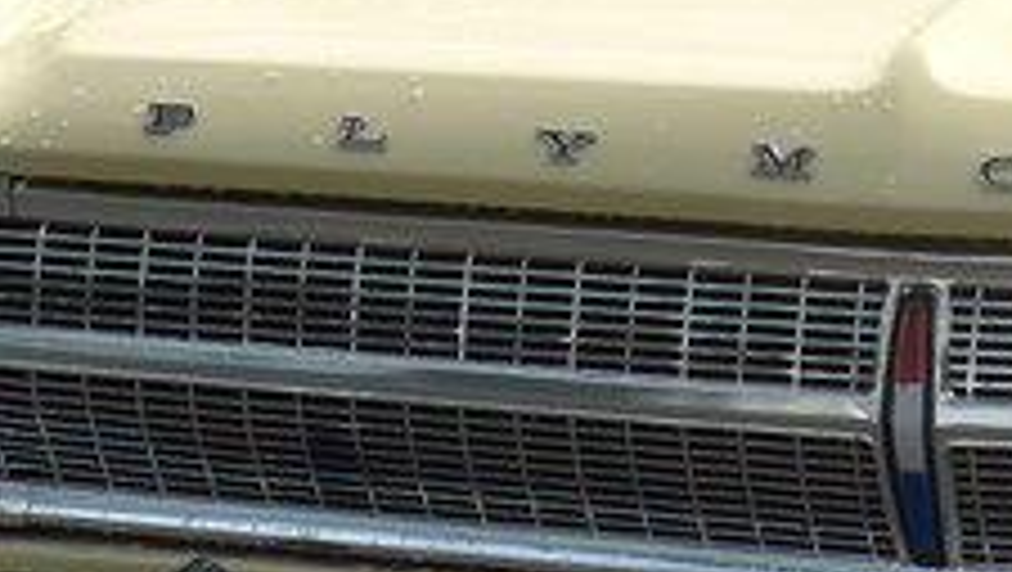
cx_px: 1543
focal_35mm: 267
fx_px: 7171
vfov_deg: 4.5
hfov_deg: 7.9
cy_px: -311
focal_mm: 9.5
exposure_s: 1/1300
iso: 80
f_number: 3
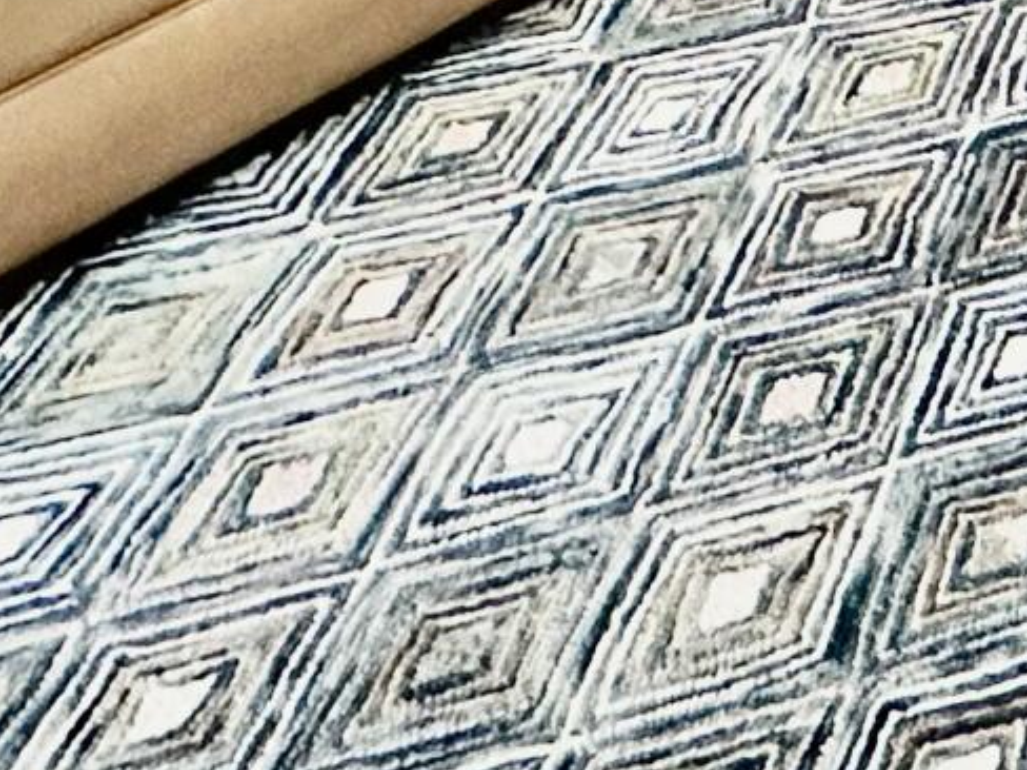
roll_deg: -1.0
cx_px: 1770
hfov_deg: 18.5
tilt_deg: -4.3
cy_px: -1468
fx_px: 2551
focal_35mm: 86
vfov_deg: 11.3
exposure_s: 1/60
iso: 160
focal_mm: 2.22
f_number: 2.2
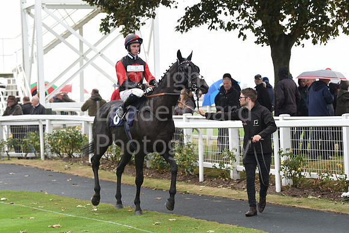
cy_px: 116
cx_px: 174
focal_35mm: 130
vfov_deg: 10.6
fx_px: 1261
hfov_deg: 15.8
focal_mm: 130
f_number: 5.6
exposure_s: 1/250
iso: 1000
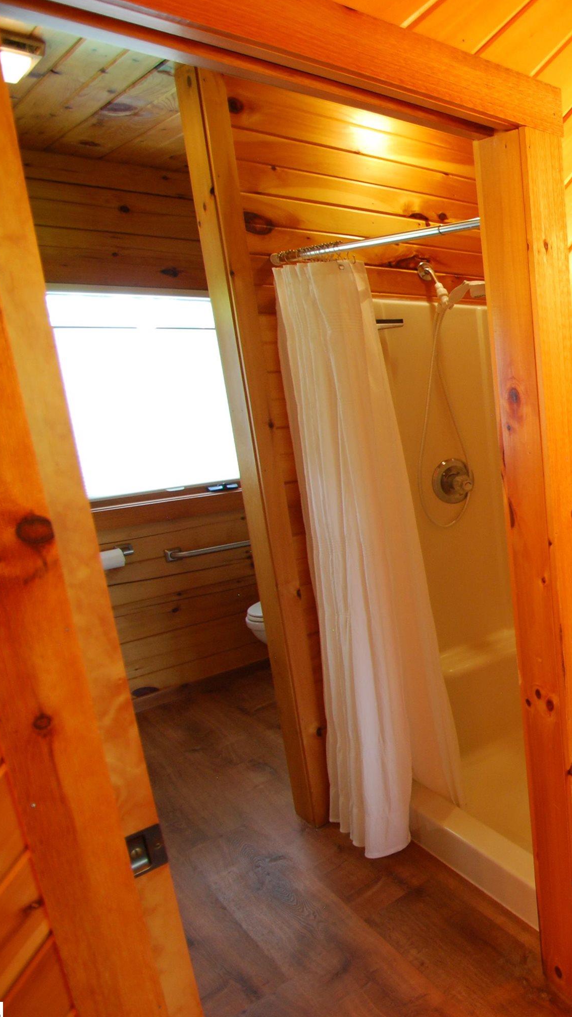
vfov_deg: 76.3
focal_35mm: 24
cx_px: 746
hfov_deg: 34.0
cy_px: 513
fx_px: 647
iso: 400
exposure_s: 1/20
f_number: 3.5
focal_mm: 10
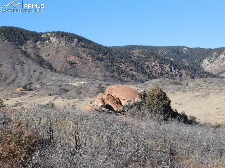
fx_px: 429
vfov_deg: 22.2
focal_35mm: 66
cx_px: 112
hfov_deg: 29.4
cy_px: 84
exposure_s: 1/1000
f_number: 8.4
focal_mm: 11.7
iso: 800
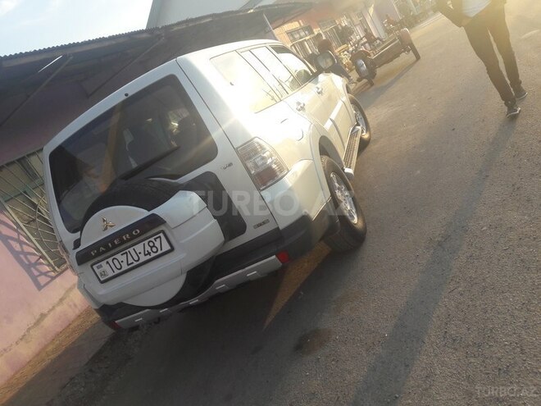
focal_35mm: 28
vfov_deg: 49.7
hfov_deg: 63.4
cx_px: 270
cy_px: 203
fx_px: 438
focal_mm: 3.7
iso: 40
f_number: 1.9
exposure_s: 1/389
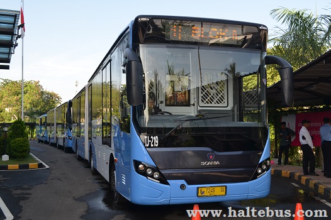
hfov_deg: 46.4
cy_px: 110
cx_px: 166
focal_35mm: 42
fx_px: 386
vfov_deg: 31.9
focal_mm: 28
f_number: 7.1
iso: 320
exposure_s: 1/200
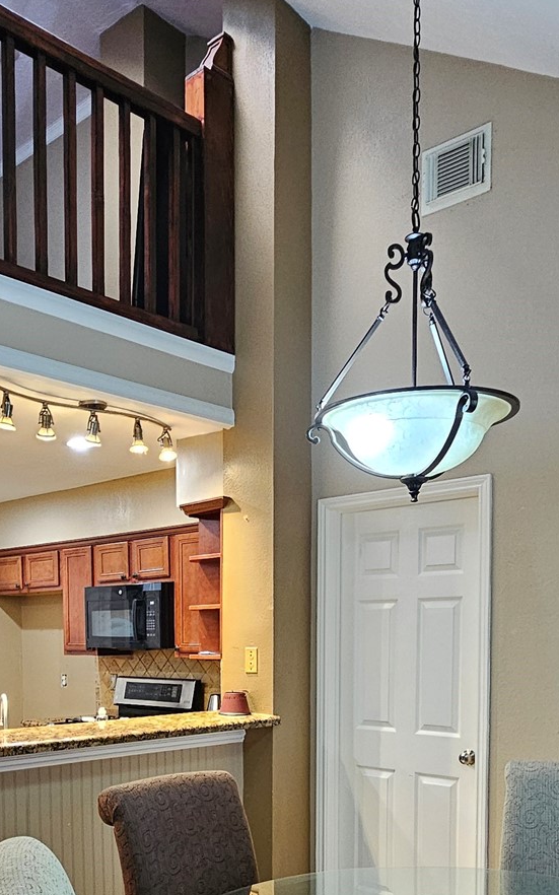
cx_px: 207
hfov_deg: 39.1
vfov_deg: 55.7
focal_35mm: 32
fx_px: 780
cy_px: 706
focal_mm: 2.2
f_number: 2.2
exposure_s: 1/30
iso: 400
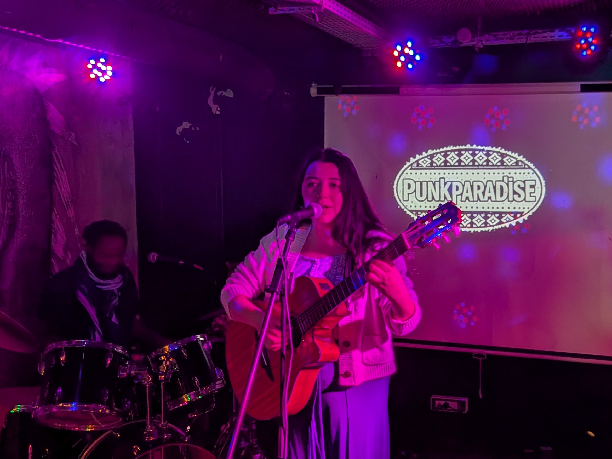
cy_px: 261
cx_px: 415
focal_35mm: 41
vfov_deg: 35.1
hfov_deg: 45.0
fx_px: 725
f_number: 1.7
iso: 31
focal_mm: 4.53
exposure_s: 1/24.5
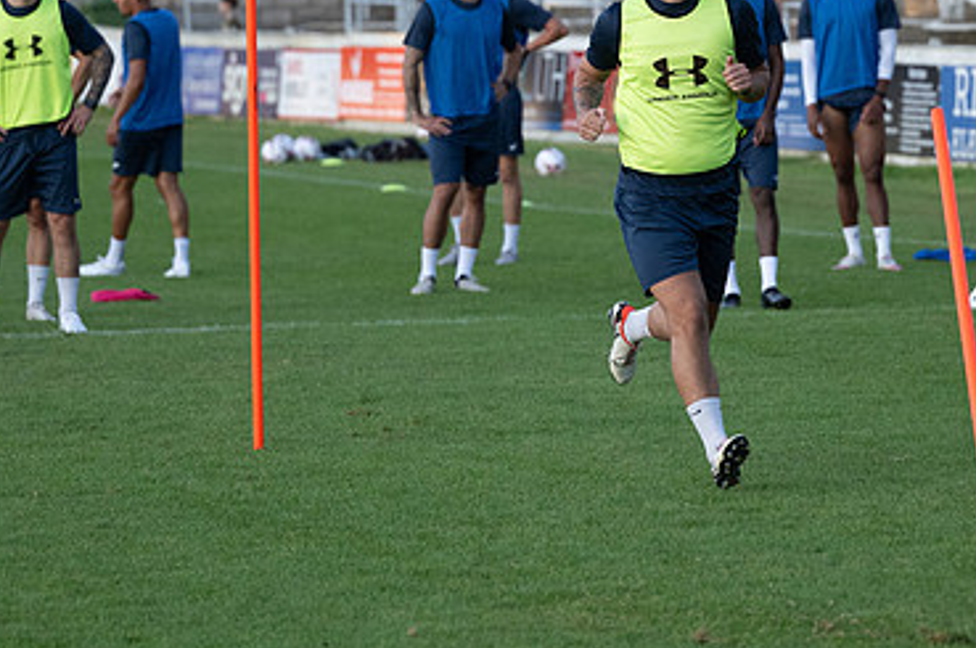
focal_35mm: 247
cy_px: 238
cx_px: 600
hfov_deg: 8.3
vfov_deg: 5.5
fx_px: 6688
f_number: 2.8
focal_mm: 105
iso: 1000
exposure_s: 1/1600
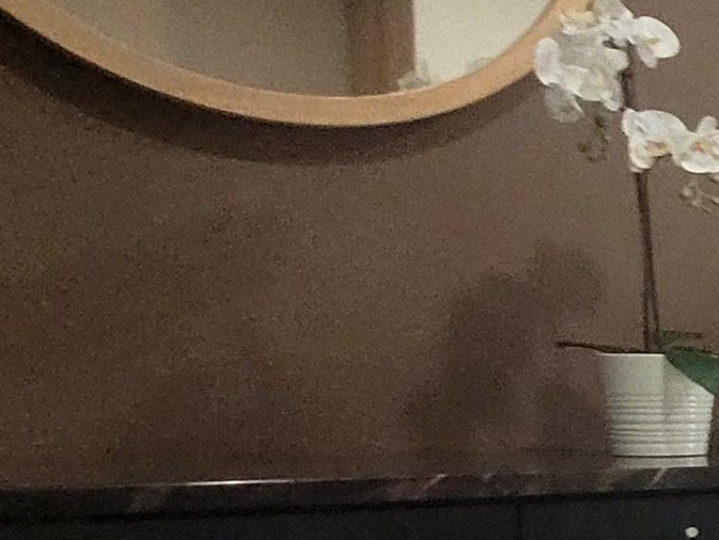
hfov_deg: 16.8
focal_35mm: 68
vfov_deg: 21.3
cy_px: 441
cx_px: 1582
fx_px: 1413
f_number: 2.2
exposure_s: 1/50
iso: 320
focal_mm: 1.74
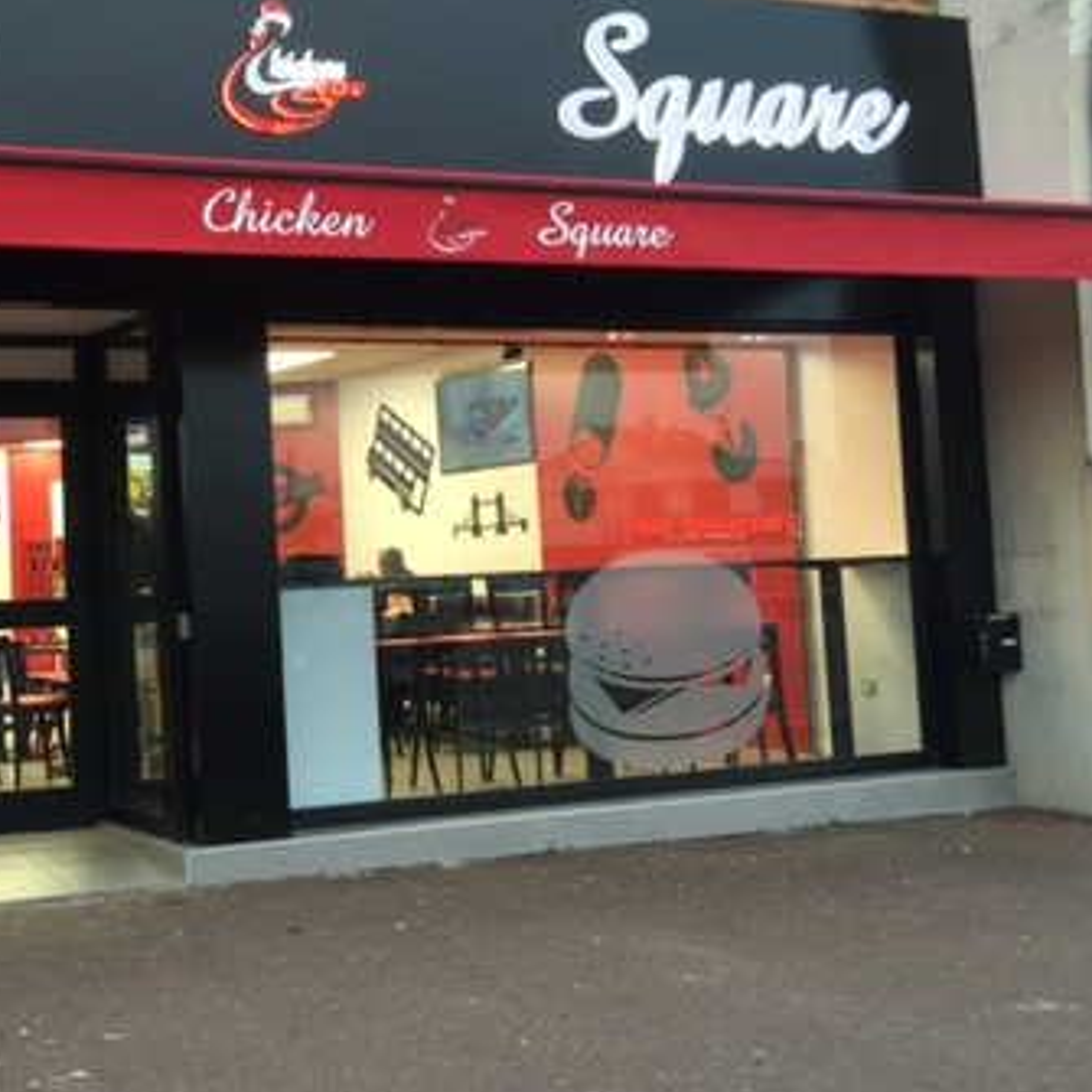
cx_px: 130
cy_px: 466
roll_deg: +1.0
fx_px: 1749
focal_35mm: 49
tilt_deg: +4.9
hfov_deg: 33.1
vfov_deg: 34.6
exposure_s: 1/33
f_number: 2.2
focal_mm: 4.15
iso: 50
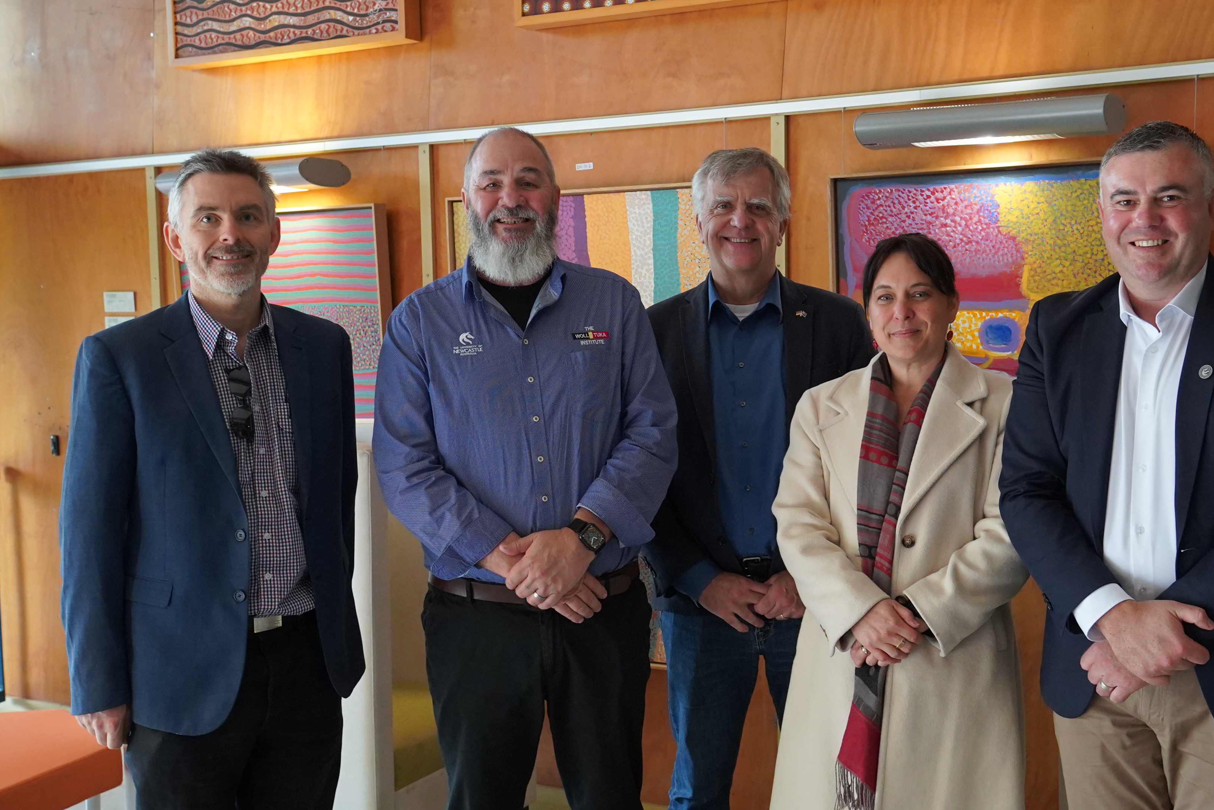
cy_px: 437
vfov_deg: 30.5
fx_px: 1484
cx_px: 722
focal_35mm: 44
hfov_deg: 44.3
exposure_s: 1/160
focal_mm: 24
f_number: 4
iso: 3200
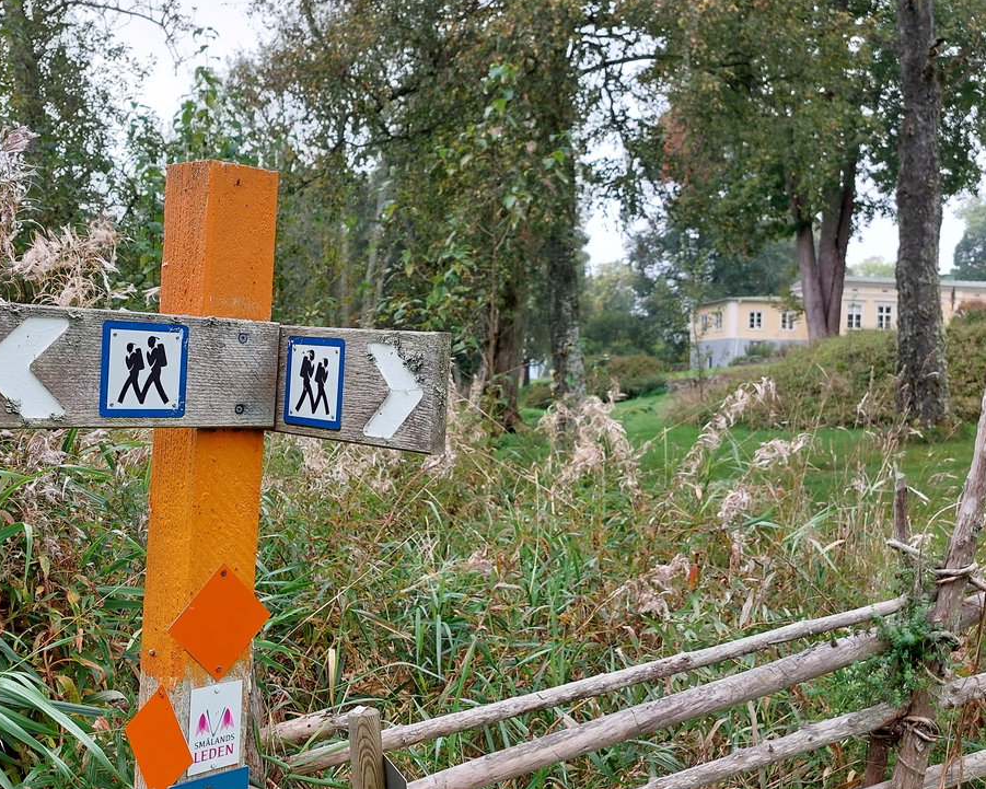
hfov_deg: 46.6
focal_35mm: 39
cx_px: 393
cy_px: 428
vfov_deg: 38.2
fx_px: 1138
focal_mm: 5.23
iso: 25
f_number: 1.8
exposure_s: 1/120
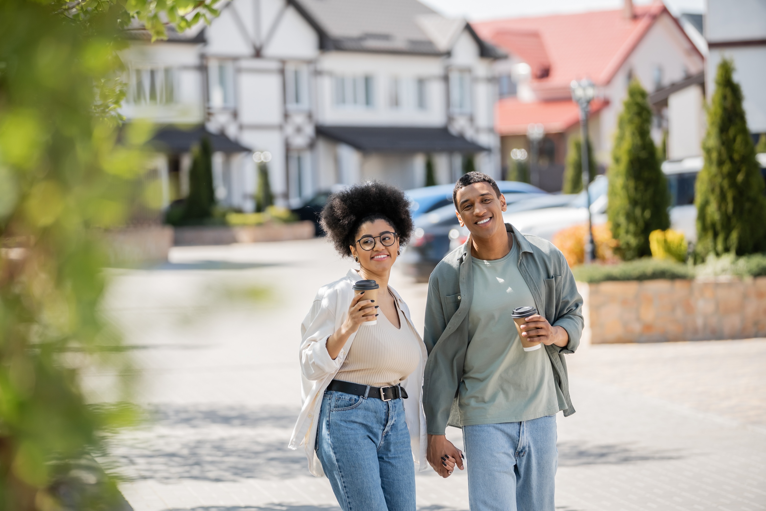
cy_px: 256
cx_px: 383
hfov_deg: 16.4
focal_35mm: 125
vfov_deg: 11.0
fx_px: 2660
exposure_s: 1/1600
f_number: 2.8
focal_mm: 125
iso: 200
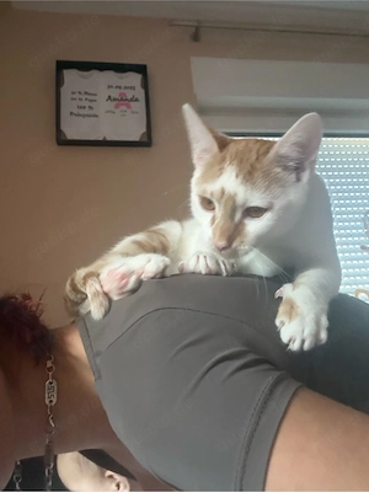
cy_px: 246
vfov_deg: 60.0
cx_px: 184
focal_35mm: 30
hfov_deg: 46.8
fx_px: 426
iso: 640
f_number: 1.9
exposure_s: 1/29
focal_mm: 2.69
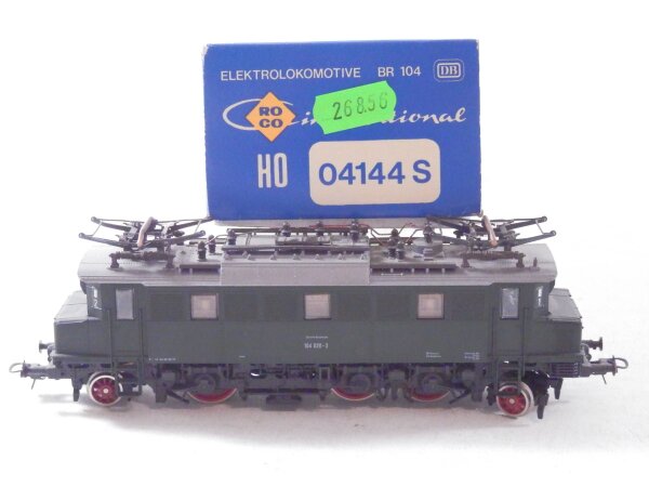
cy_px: 244
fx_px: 1237
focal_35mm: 66
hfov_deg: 29.4
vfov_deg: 22.3
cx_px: 324
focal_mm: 11.9
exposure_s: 1/160
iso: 2500
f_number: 4.4
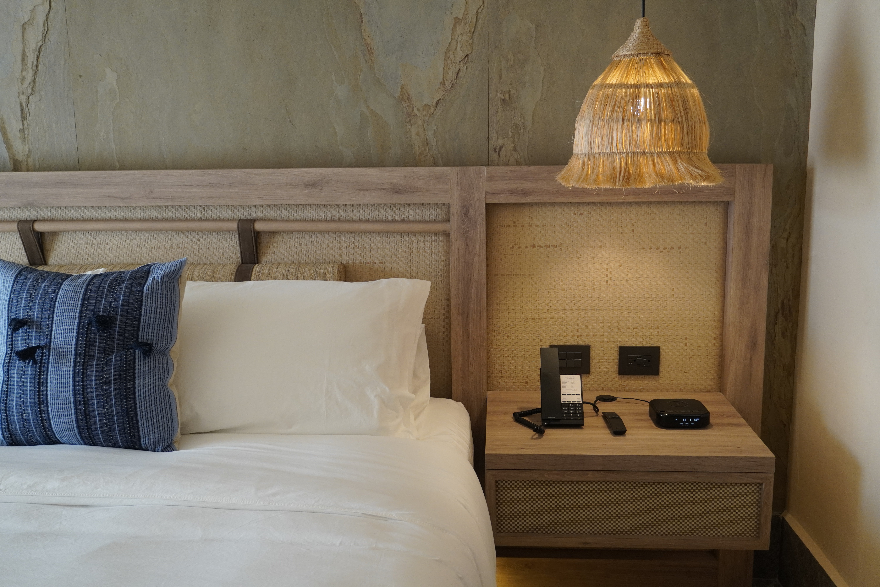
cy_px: 294
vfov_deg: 36.9
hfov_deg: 53.1
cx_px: 440
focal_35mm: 36
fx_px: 880
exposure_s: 1/160
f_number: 4.5
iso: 1000
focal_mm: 24
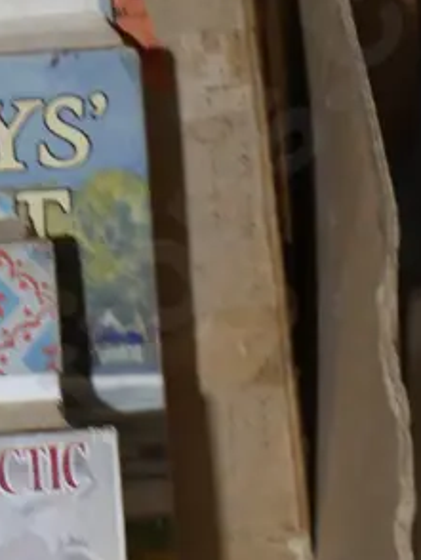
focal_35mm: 209
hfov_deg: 7.1
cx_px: -10
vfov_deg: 9.4
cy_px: 510
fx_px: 3384
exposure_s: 1/60
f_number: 5.4
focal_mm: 30
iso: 1000
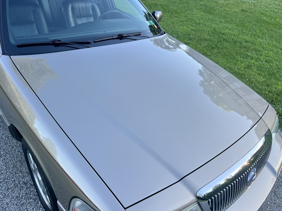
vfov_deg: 53.1
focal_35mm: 26
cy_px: 106
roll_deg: -6.9
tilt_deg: -36.5
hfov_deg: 67.3
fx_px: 212
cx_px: 141
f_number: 1.5
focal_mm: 5.7
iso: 50
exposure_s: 1/370
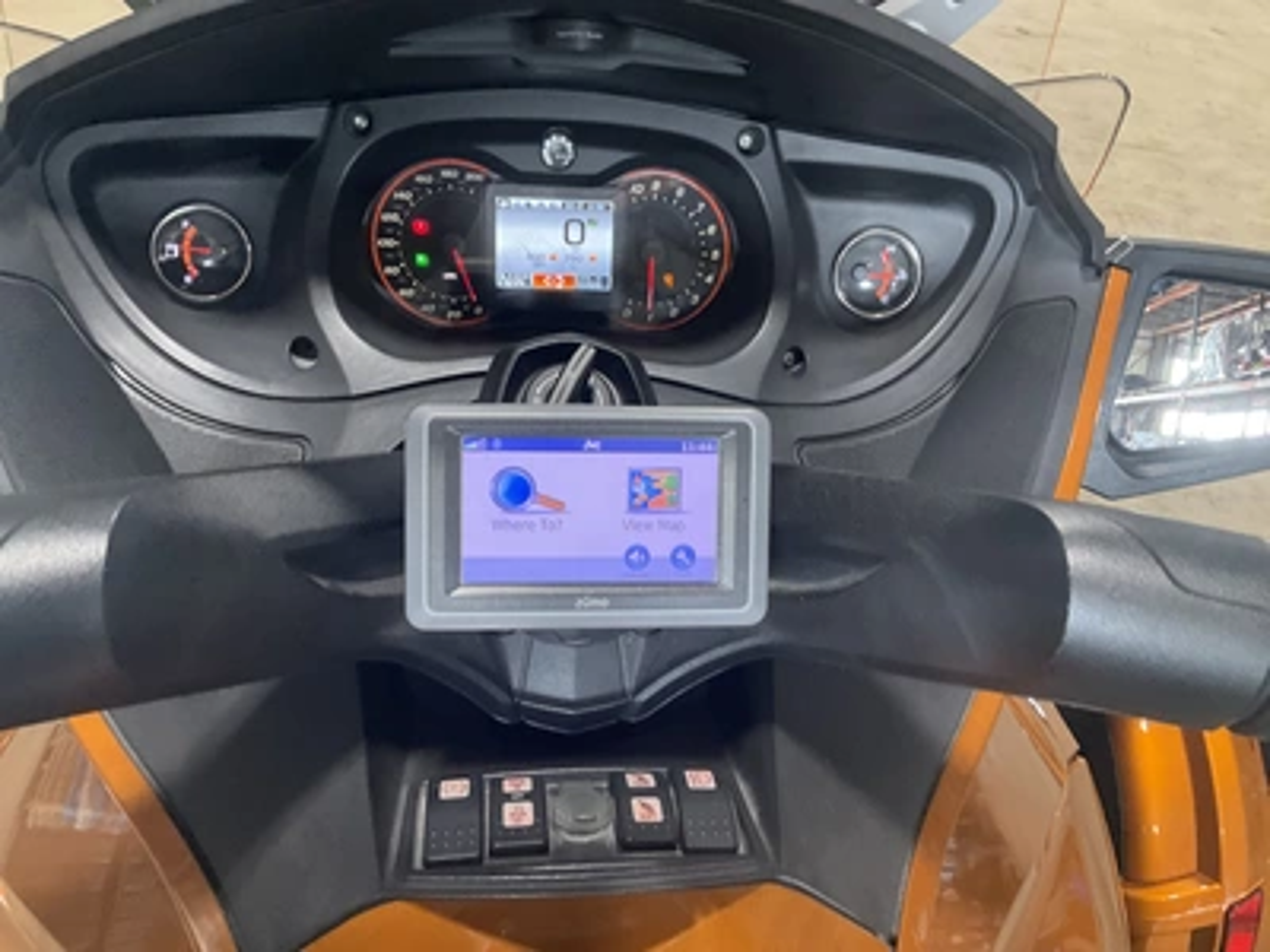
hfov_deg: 61.7
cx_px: 635
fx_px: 1064
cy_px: 476
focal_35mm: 29
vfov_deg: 48.2
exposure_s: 1/51
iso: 200
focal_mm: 3
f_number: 1.8
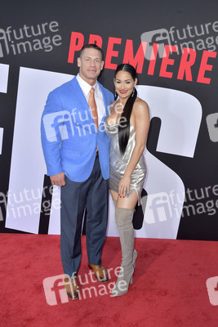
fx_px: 318
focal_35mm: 35
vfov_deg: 54.4
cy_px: 164
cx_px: 109
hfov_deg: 37.9
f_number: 6.3
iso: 320
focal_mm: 35
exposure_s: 1/250
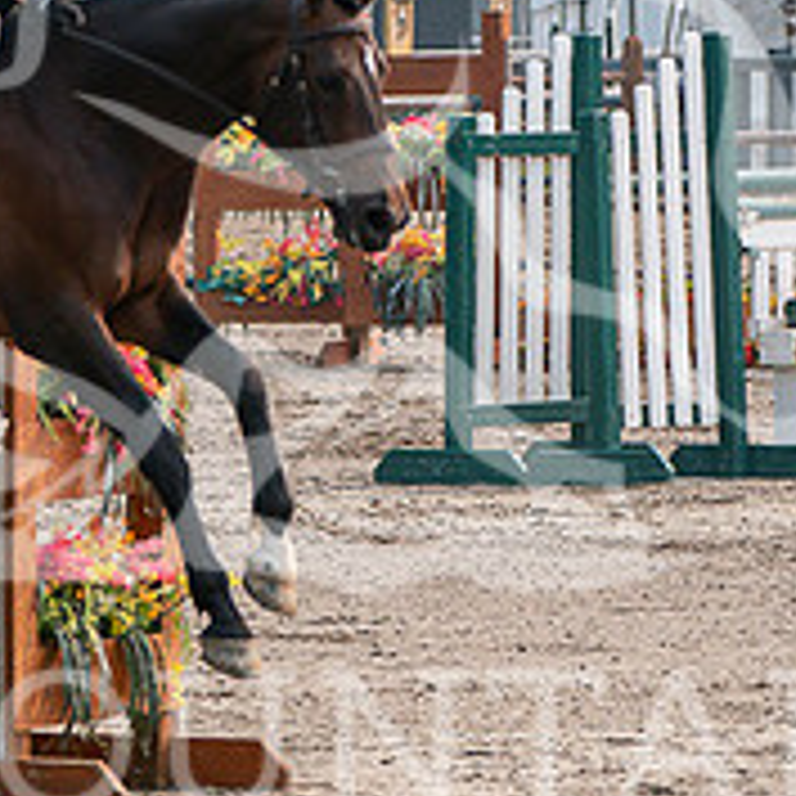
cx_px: 18
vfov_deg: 3.9
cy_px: 335
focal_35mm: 446
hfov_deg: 3.9
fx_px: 11603
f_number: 5.6
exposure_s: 1/1000
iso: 500
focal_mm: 160
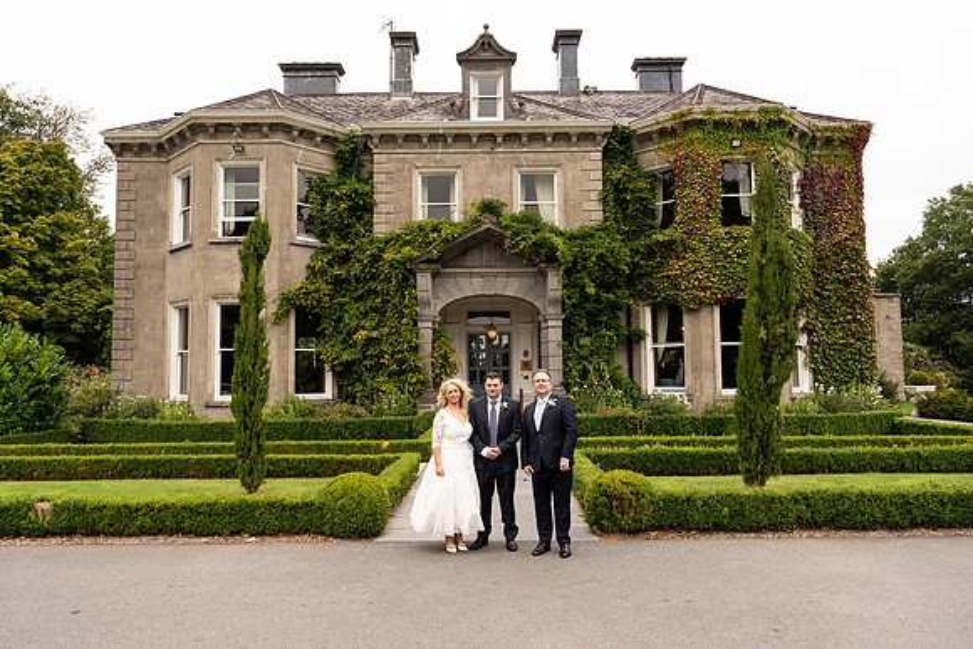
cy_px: 324
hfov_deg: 69.4
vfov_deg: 49.6
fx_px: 703
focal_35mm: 26
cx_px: 486
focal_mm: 26
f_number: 5.6
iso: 160
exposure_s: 1/200
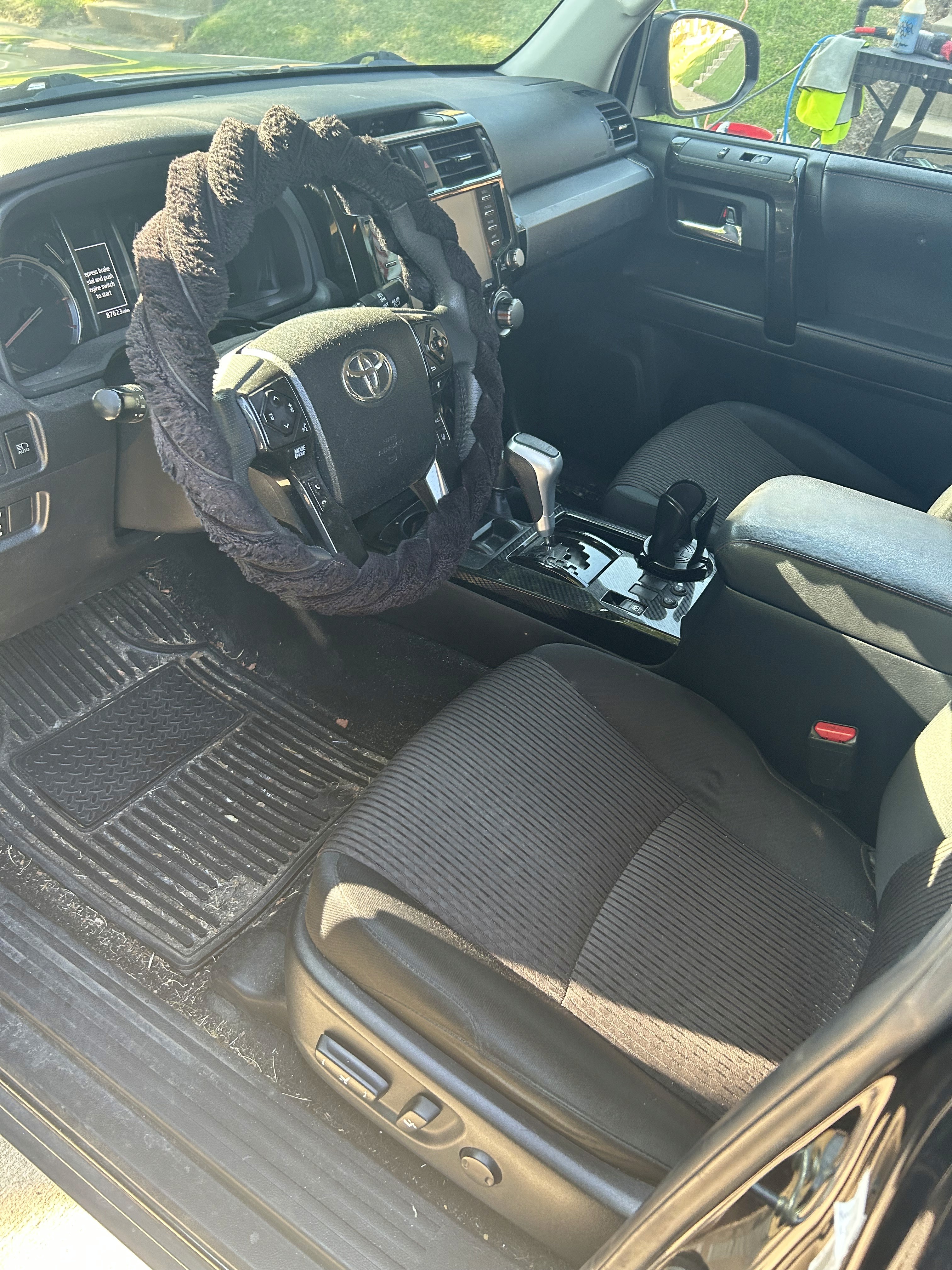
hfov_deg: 53.1
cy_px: 635
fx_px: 953
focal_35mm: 26
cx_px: 476
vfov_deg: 67.3
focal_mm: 5.7
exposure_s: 1/105
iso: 125
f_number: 1.5
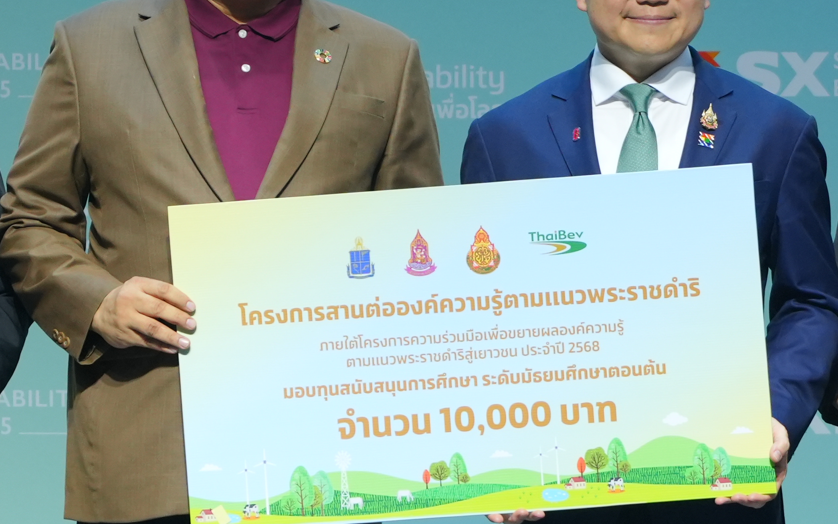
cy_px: 270
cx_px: 516
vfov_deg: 2.4
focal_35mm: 550
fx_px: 12561
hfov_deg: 3.8
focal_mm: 161
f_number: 4
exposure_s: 1/400
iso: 1600
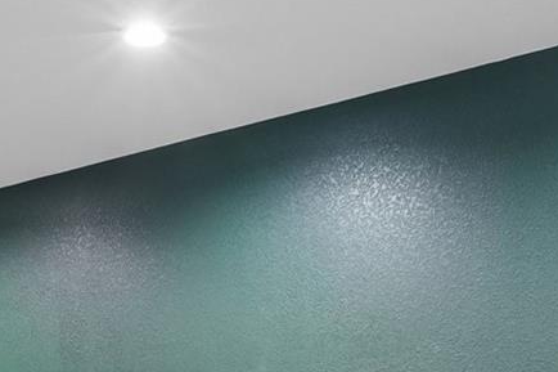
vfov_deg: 20.2
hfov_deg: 32.7
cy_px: 502
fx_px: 943
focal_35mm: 61
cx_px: 184
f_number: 8
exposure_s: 1/6
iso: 500
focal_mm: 11
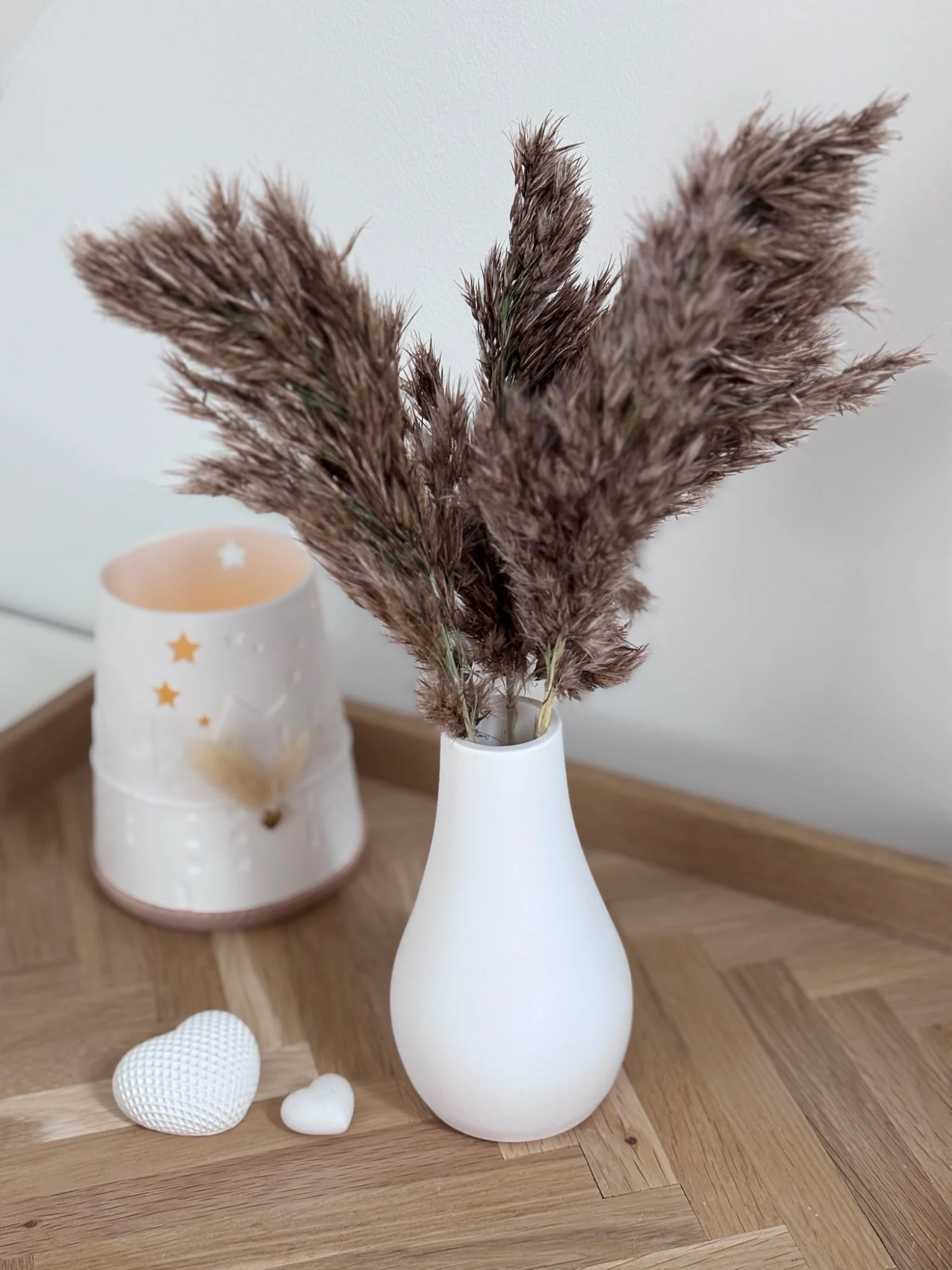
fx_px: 1907
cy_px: 635
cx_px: 476
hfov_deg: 28.0
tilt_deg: -27.3
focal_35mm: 52
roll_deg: +1.3
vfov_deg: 36.8
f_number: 1.6
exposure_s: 1/50
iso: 64
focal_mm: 5.96
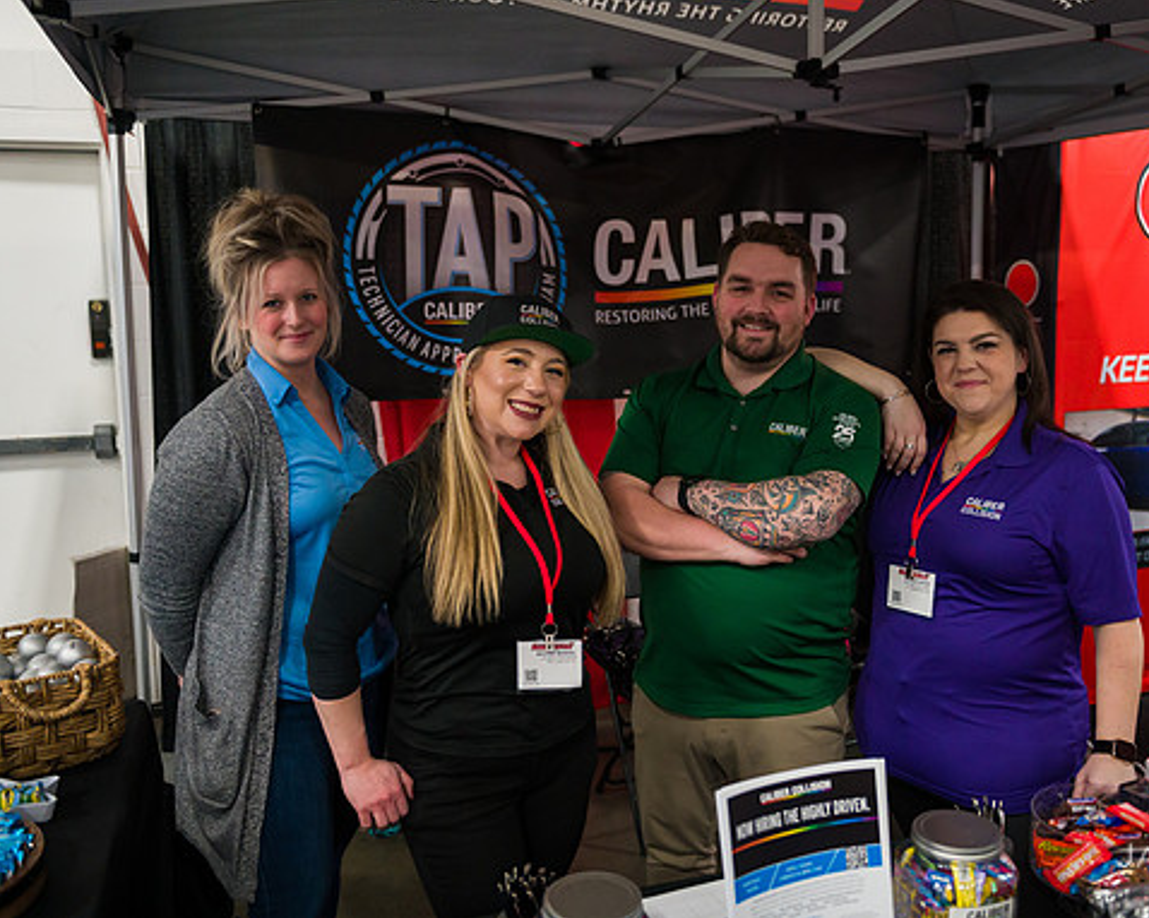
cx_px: 649
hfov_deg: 54.1
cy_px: 457
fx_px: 1122
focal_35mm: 33
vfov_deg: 44.5
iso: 3200
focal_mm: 29
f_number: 3.2
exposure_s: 1/250
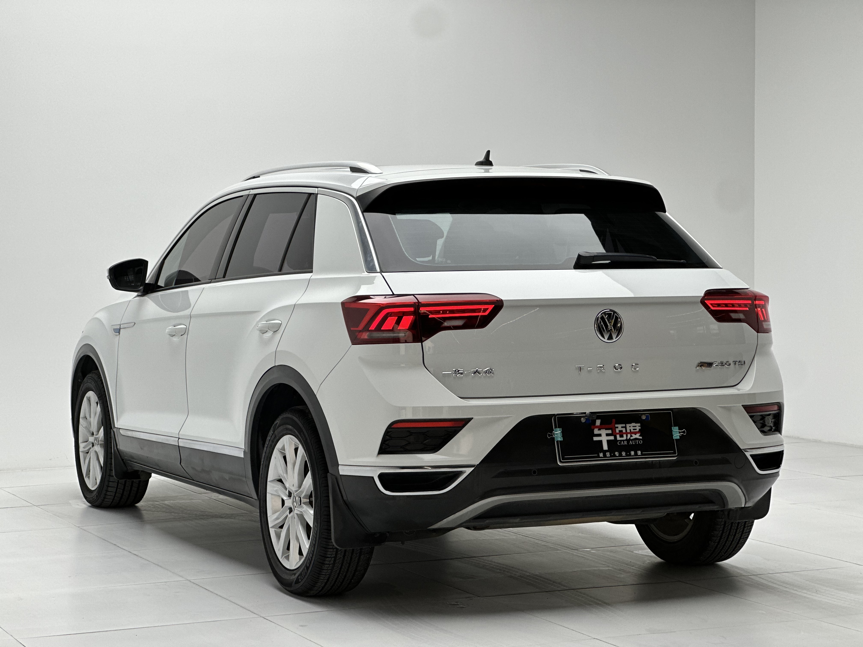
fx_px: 1920
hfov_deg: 25.3
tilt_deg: -0.9
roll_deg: +0.7
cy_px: 324
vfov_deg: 19.1
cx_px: 432
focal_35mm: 77
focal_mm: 9
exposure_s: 1/100
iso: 40
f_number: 2.8
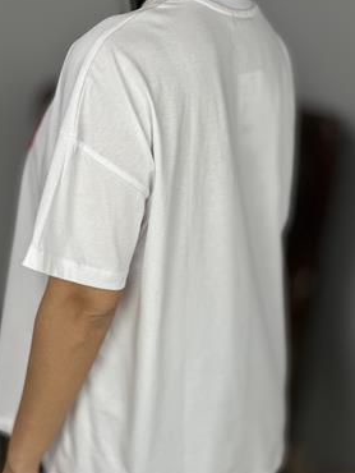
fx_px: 1175
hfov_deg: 17.2
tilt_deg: -18.5
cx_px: 170
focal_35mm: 86
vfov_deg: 22.7
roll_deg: -2.1
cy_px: 255
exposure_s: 1/100
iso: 64
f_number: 2.8
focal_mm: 9
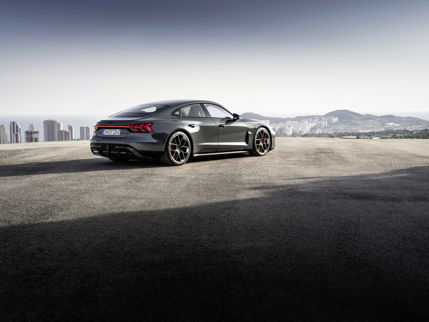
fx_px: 607
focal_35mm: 49
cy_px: 161
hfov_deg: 38.9
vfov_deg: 29.7
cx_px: 214
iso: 100
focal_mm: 62.4
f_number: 6.4
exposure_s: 1/40
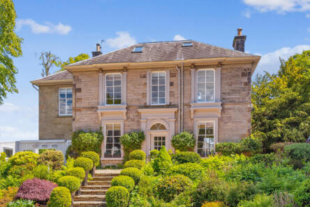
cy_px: 121
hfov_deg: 44.2
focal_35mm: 44
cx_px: 128
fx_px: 380
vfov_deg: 30.4
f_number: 5
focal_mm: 30.1
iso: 250
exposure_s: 1/1250
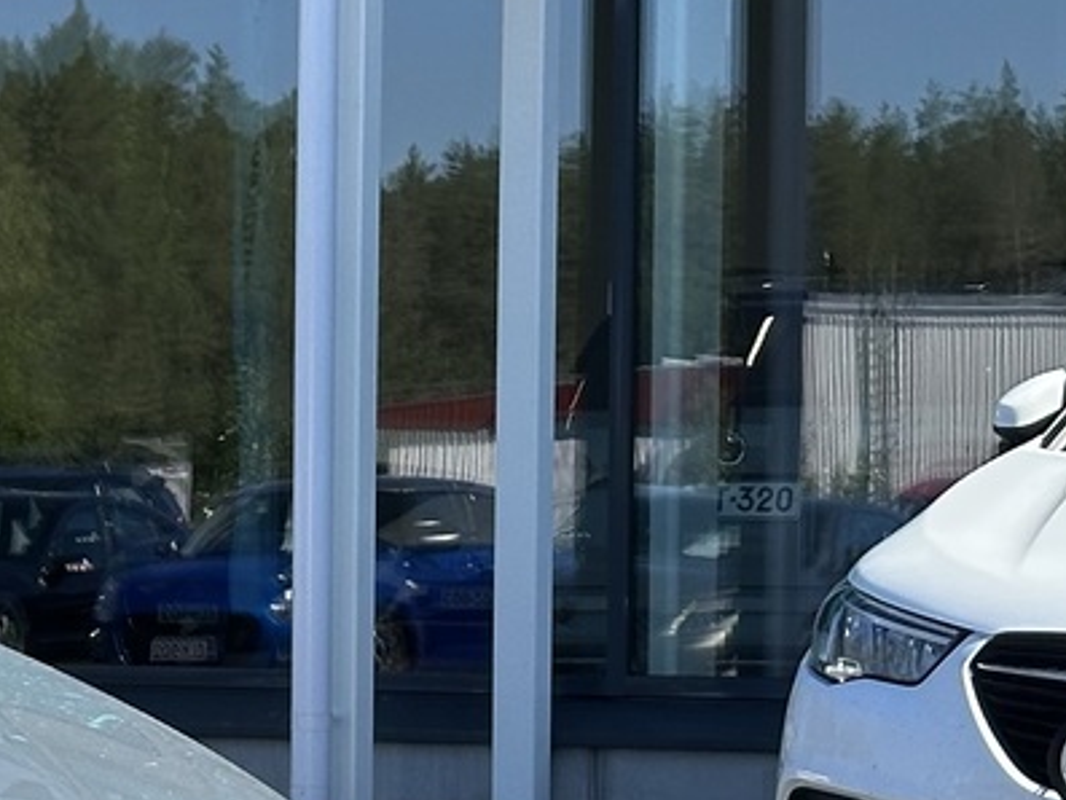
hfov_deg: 10.8
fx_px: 5360
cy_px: 690
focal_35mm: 174
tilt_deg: -1.9
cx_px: -741
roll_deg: -0.5
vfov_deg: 8.5
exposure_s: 1/2203
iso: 64
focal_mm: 6.86
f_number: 1.78
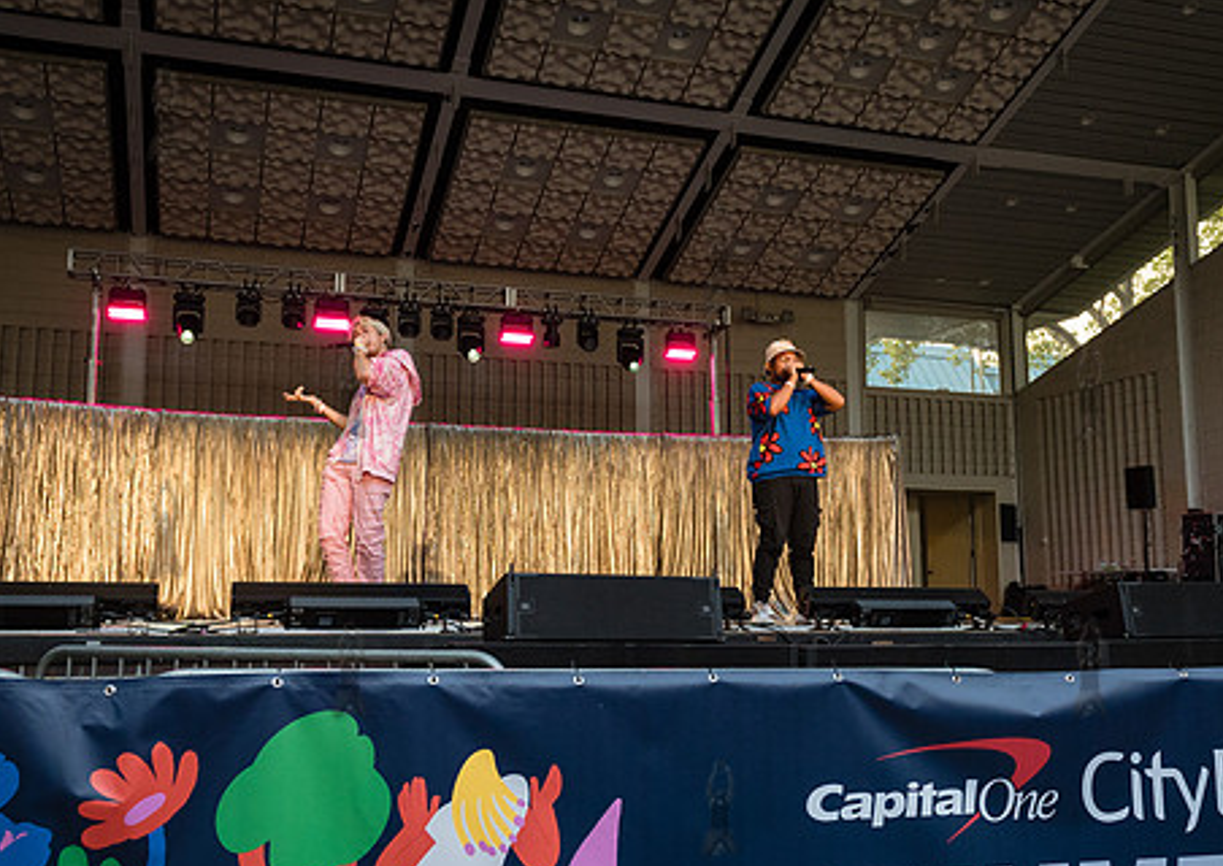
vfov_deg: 38.3
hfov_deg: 52.2
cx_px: 631
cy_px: 465
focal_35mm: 36
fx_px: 1247
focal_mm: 24
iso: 2000
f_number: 4
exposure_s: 1/320
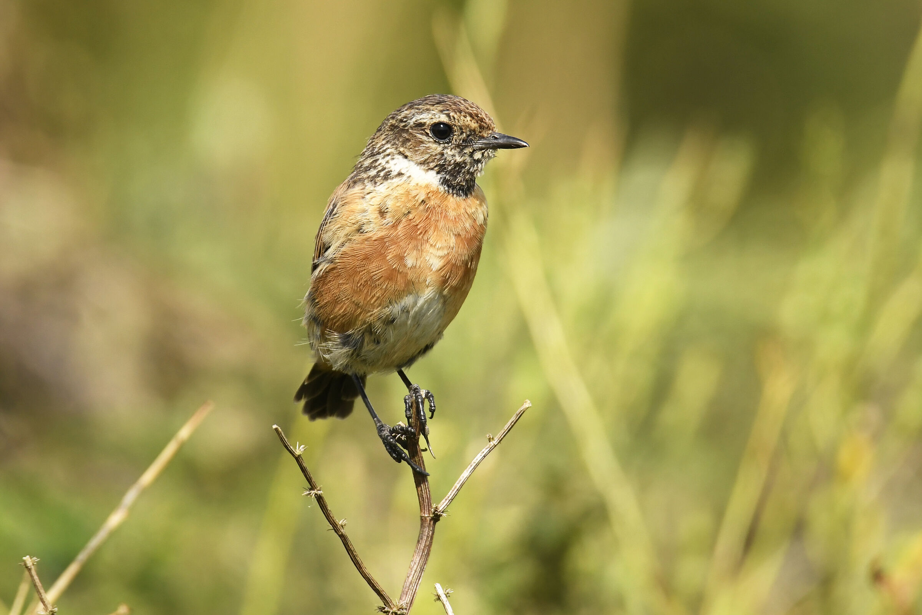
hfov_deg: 3.4
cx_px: 461
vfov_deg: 2.3
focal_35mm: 600
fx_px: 15365
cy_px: 308
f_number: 8
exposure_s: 1/1000
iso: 400
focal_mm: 600
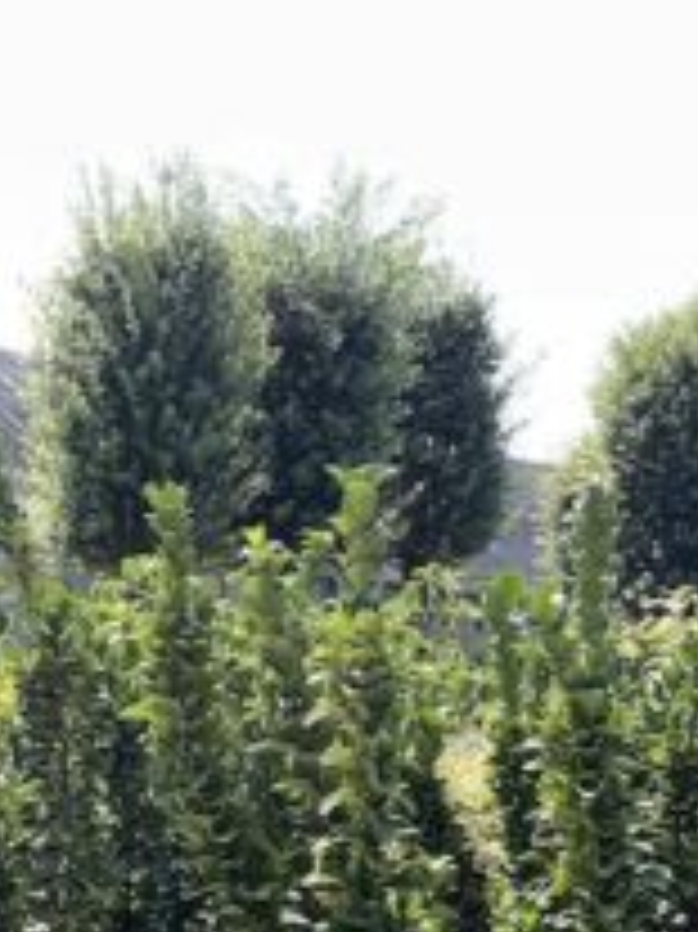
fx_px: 1803
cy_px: 840
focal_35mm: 67
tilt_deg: -3.9
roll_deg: -2.6
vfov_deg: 27.9
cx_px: -45
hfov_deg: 21.0
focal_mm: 4.2
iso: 32
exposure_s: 1/1092
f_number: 1.6
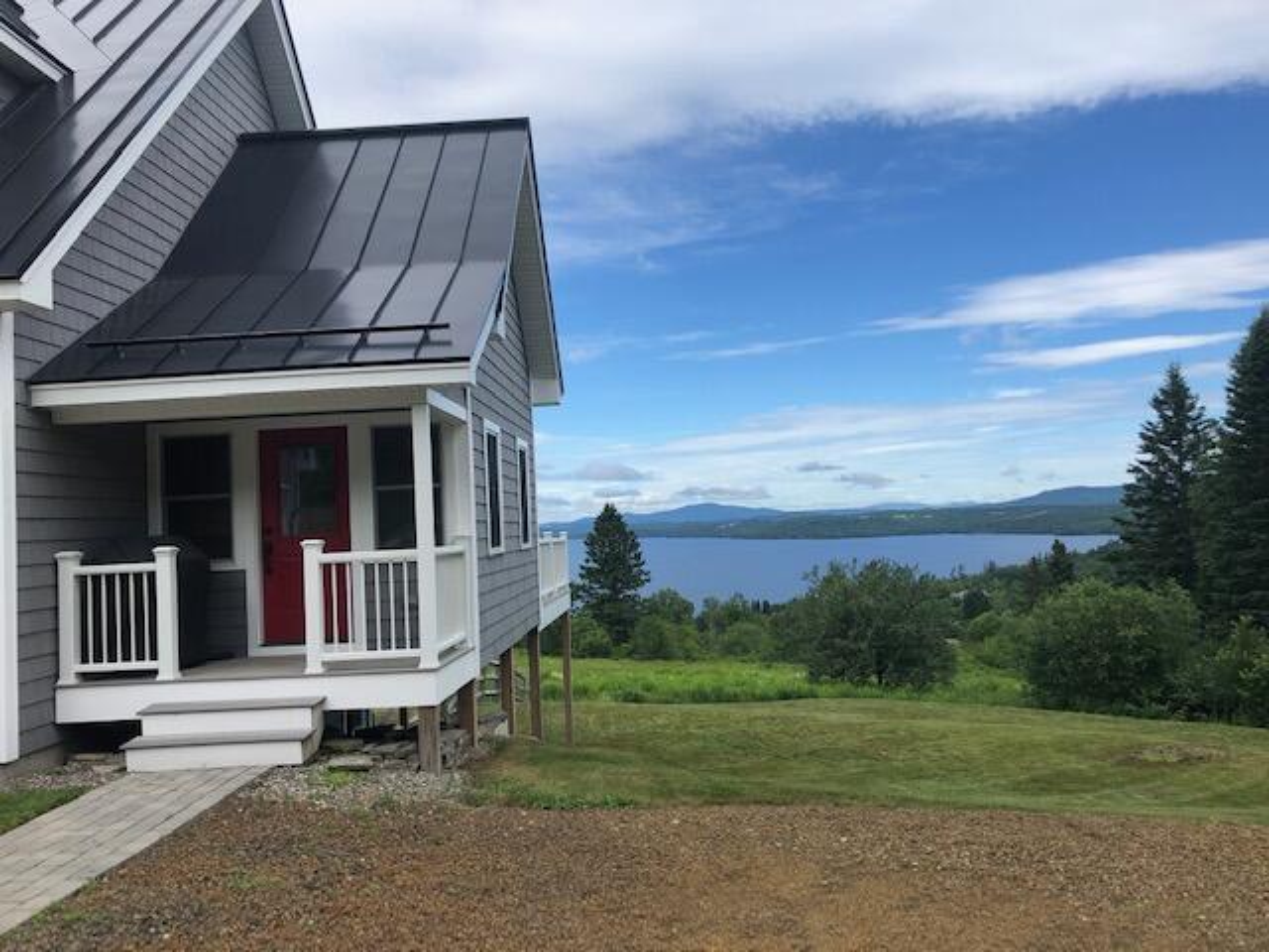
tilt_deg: +4.5
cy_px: 476
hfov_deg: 63.4
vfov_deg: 49.7
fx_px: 1026
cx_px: 634
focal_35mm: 28
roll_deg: +3.1
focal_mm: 3.99
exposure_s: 1/1656
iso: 20
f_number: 1.8
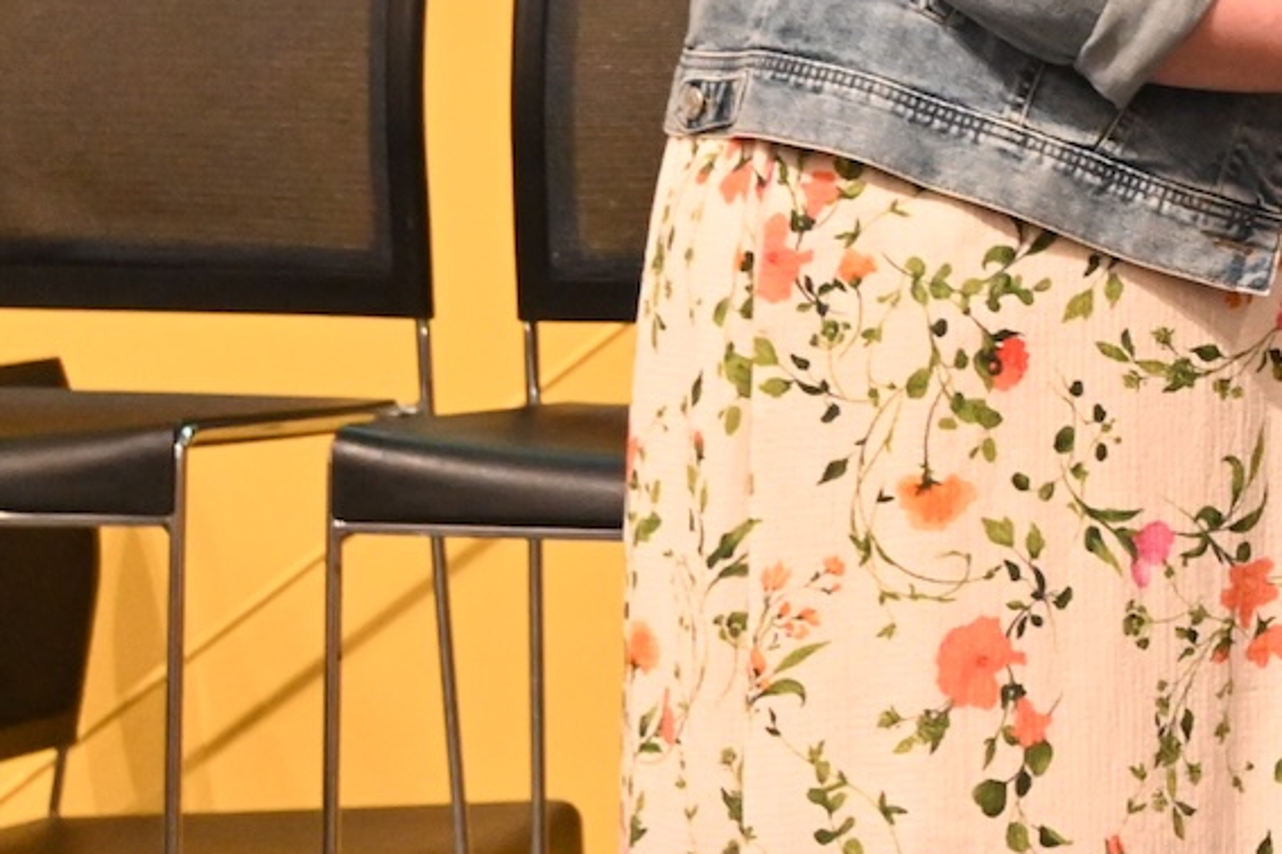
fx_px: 6971
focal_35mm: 196
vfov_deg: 7.0
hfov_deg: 10.0
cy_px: 182
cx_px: 2243
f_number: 5.3
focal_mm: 37
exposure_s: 1/60
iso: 3200
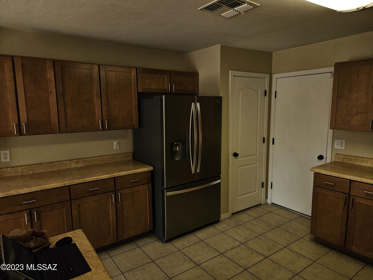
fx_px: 248
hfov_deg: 73.9
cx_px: 186
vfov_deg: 58.9
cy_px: 140
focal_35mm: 23
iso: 100
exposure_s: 1/359
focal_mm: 5.4
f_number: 1.8
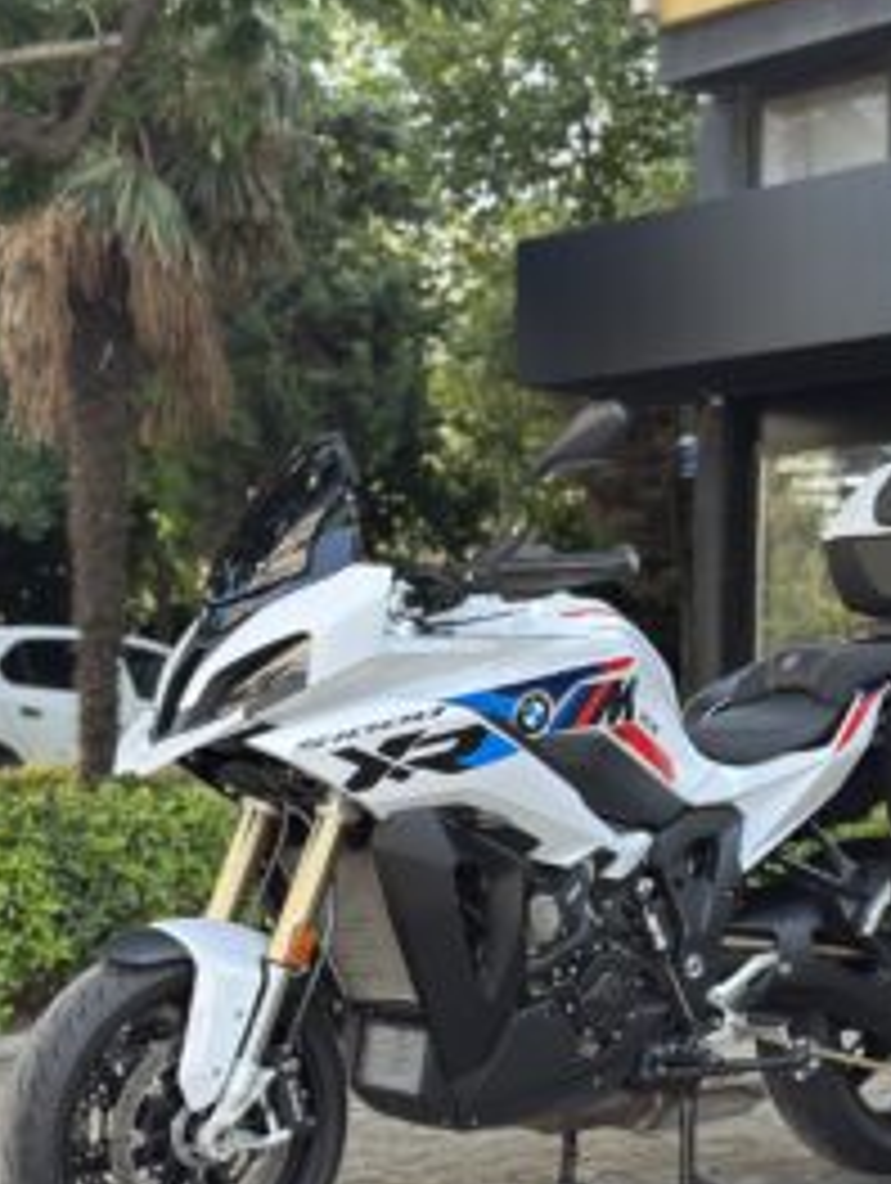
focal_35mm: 68
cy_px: 813
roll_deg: -0.4
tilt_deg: -2.4
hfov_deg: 21.6
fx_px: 2328
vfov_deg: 28.3
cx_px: 572
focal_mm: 6.86
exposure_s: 1/441
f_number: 1.78
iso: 80
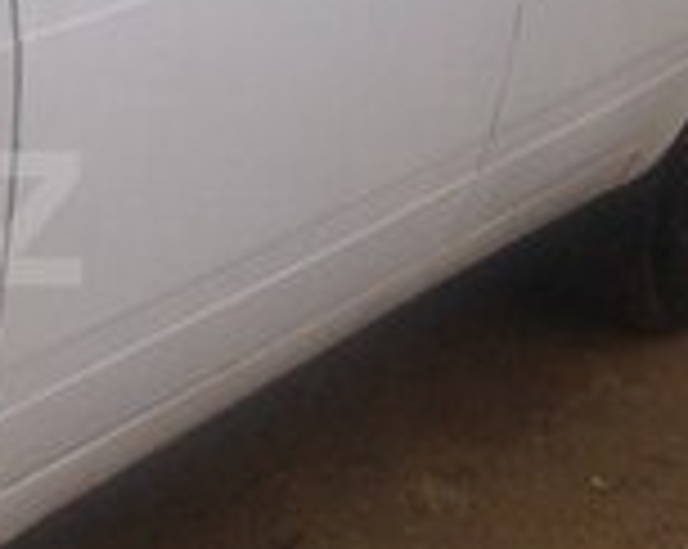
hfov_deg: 13.0
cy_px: 218
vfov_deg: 11.1
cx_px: -378
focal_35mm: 139
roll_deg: -2.6
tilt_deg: -19.3
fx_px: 2827
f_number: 2.4
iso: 50
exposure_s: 1/244
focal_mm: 4.12
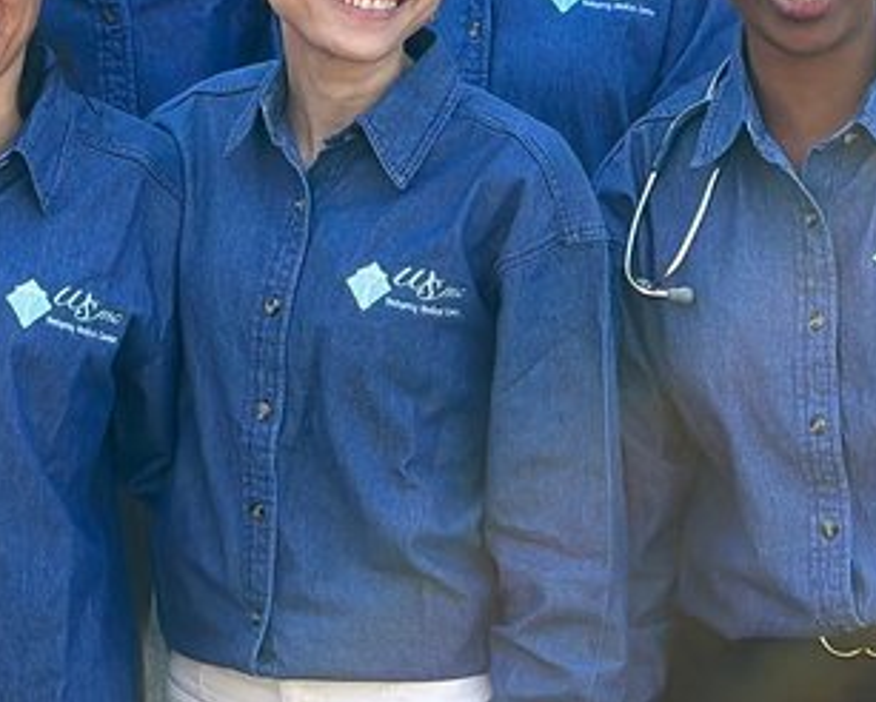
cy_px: 120
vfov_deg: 8.4
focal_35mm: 183
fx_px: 4748
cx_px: 331
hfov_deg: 10.5
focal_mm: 6.86
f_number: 1.78
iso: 80
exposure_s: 1/612
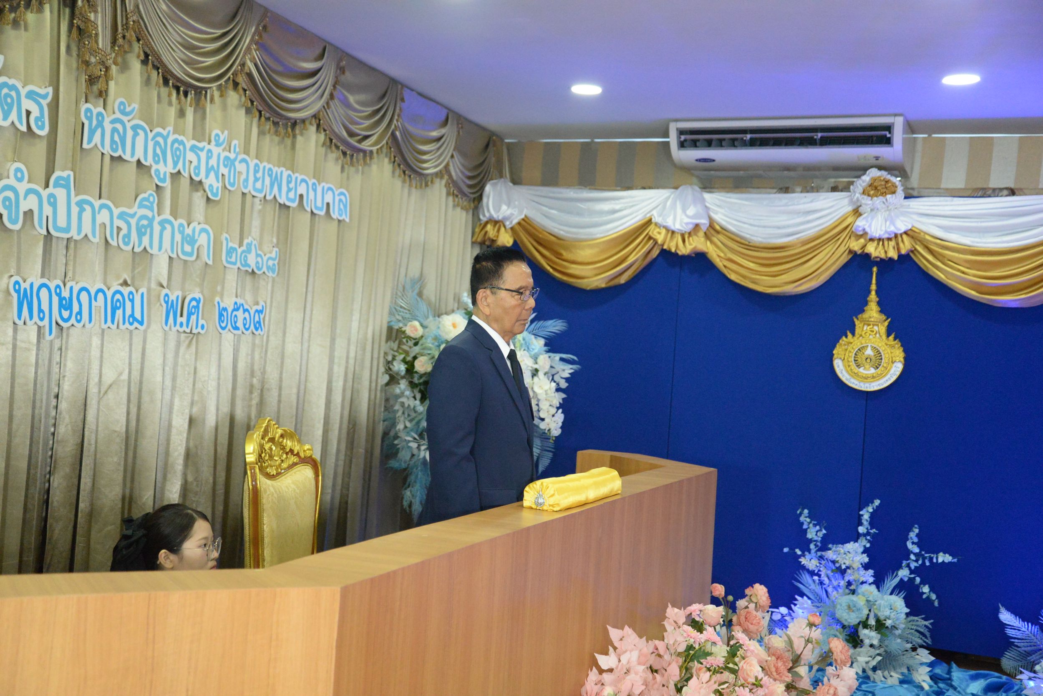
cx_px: 522
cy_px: 348
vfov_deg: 29.9
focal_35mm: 45
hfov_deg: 43.6
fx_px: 1304
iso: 6400
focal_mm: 45
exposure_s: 1/400
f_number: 4.2
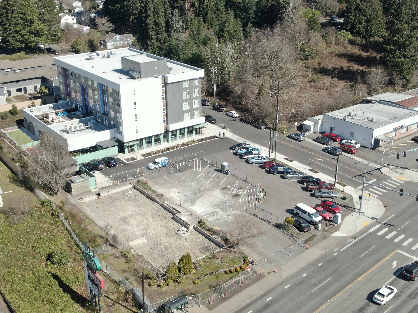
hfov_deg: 43.9
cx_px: 209
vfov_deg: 33.6
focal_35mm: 43
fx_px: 519
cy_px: 156
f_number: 3.6
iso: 100
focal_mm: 7.39
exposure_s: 1/200
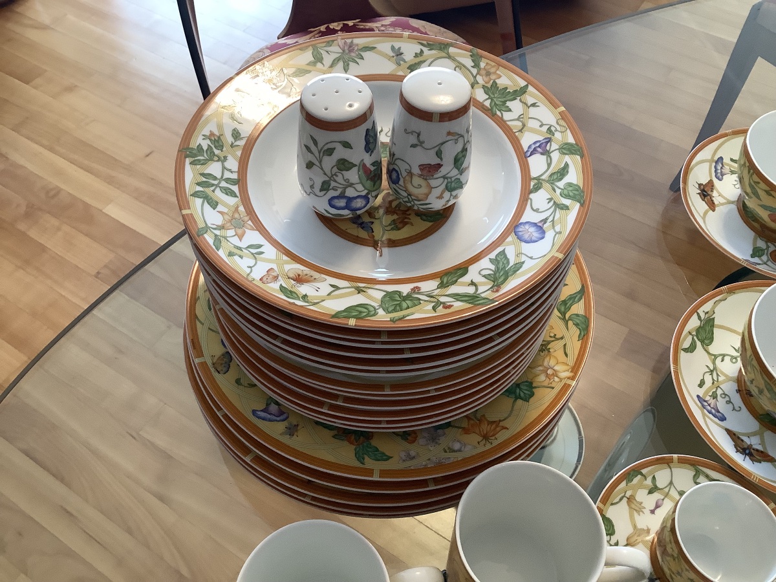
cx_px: 388
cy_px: 291
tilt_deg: -55.4
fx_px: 695
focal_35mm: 31
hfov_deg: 58.4
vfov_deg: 45.4
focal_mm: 3.3
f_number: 2.4
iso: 160
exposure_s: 1/50
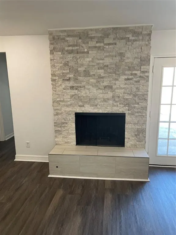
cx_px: 88
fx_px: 176
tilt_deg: -11.8
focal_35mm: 26
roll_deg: +1.2
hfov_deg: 53.1
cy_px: 118
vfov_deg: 67.3
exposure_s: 1/60
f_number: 1.6
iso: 125
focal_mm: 4.2
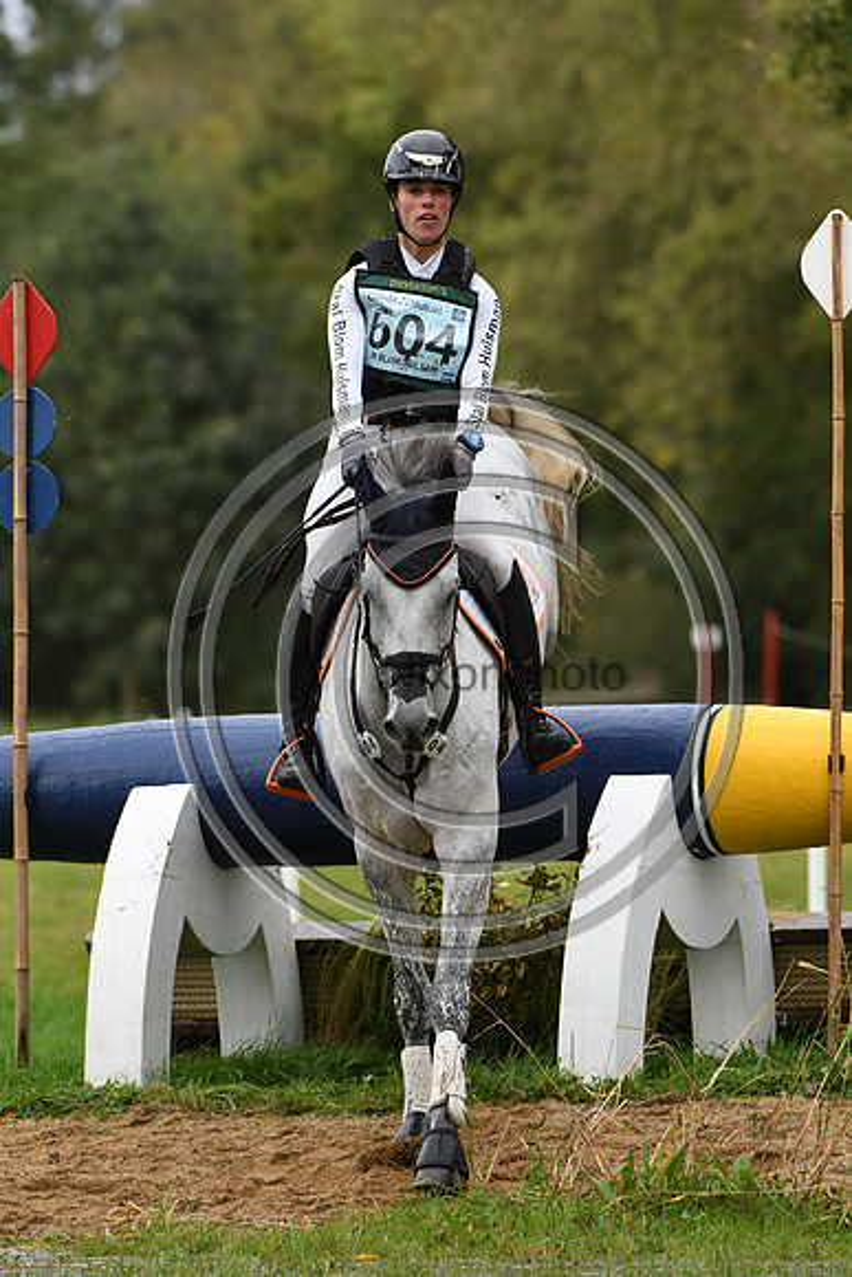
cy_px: 638
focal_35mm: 450
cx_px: 426
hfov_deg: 3.1
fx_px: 15964
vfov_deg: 4.6
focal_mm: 300
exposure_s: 1/1000
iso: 1250
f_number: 5.6
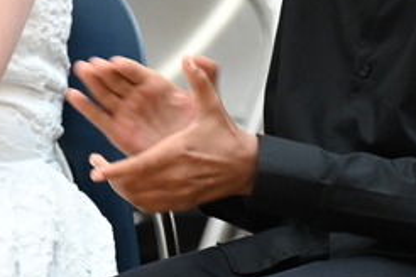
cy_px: -31
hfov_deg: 2.5
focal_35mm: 832
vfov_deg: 1.7
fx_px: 9613
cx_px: 161
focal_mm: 200
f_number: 2.8
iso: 2800
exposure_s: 1/250
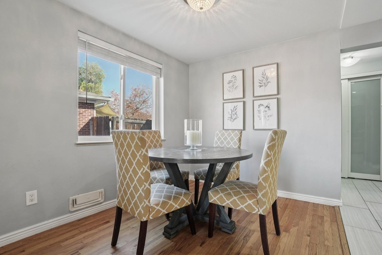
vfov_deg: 73.7
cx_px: 199
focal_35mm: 16
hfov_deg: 96.7
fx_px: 170
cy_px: 133
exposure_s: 1/20
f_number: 8
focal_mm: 10
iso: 400
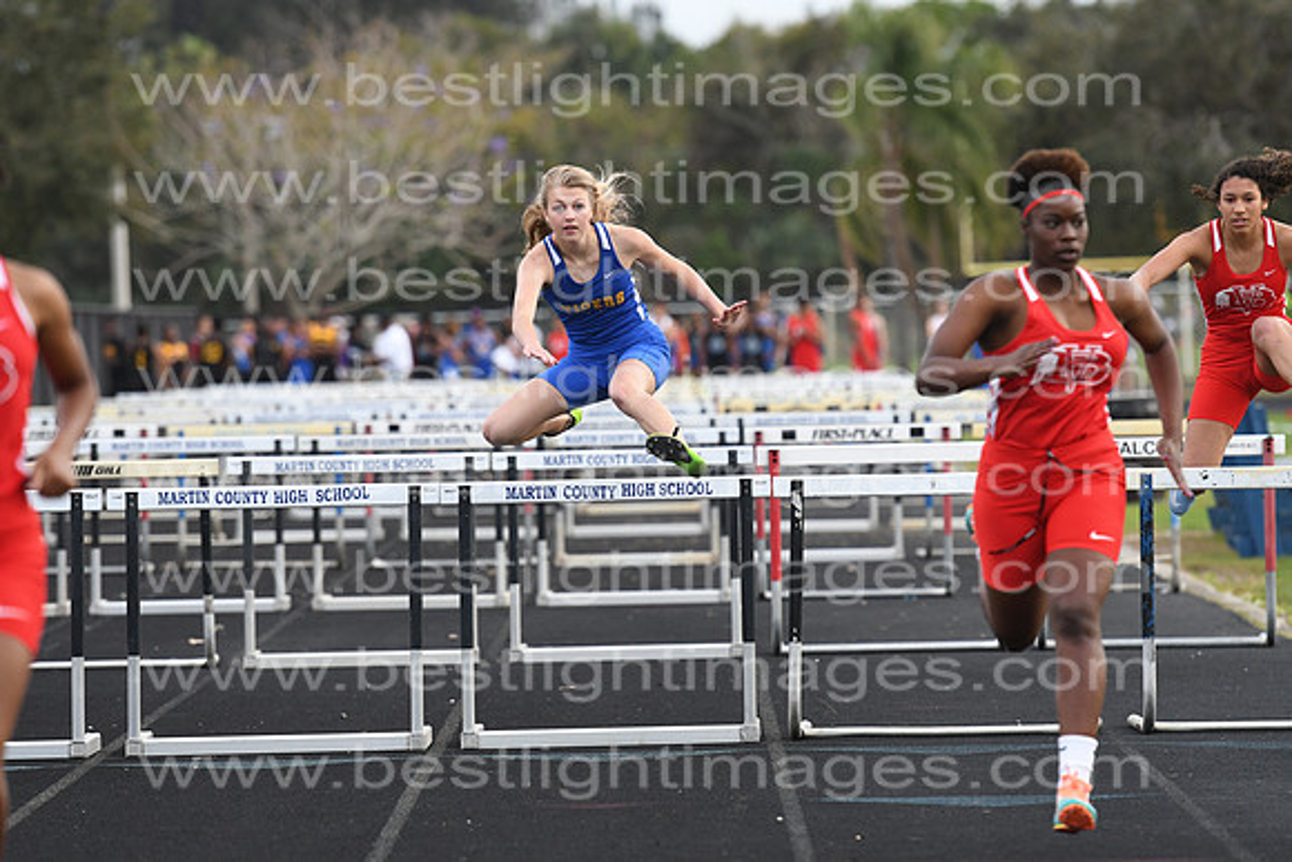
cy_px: 431
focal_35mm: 278
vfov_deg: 5.0
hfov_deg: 7.4
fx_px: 9961
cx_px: 646
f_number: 4
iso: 800
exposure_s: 1/1600
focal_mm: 185
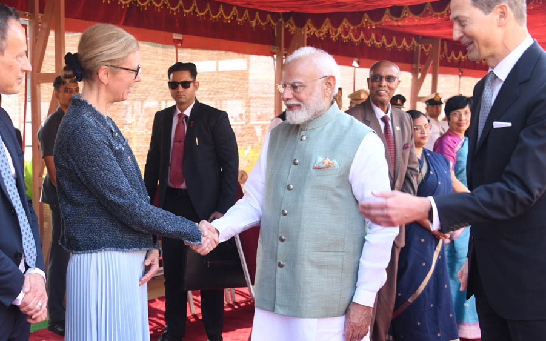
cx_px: 195
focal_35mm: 57
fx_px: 848
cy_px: 224
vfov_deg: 22.7
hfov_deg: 35.4
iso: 400
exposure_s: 1/160
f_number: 5
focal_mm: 42
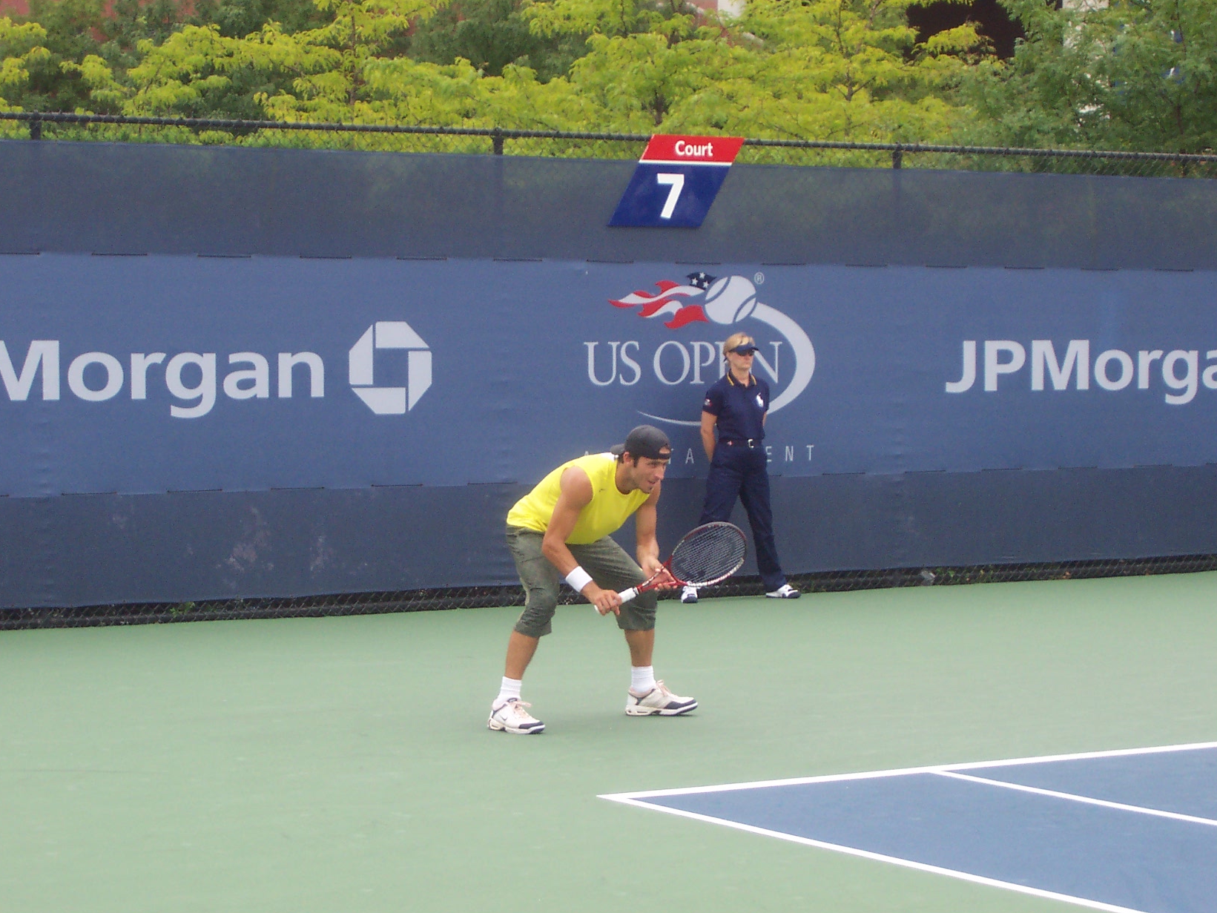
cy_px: 457
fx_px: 3938
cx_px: 604
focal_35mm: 112
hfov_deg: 17.6
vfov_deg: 13.2
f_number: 4.8
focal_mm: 16.8
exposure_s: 1/250
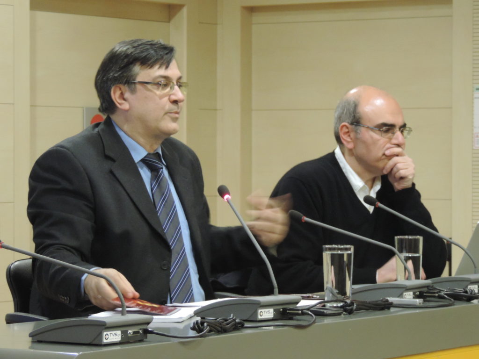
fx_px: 2145
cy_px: 180
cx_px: 240
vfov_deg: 9.6
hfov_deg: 12.7
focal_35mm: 155
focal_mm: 27.6
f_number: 4.4
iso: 800
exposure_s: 1/13
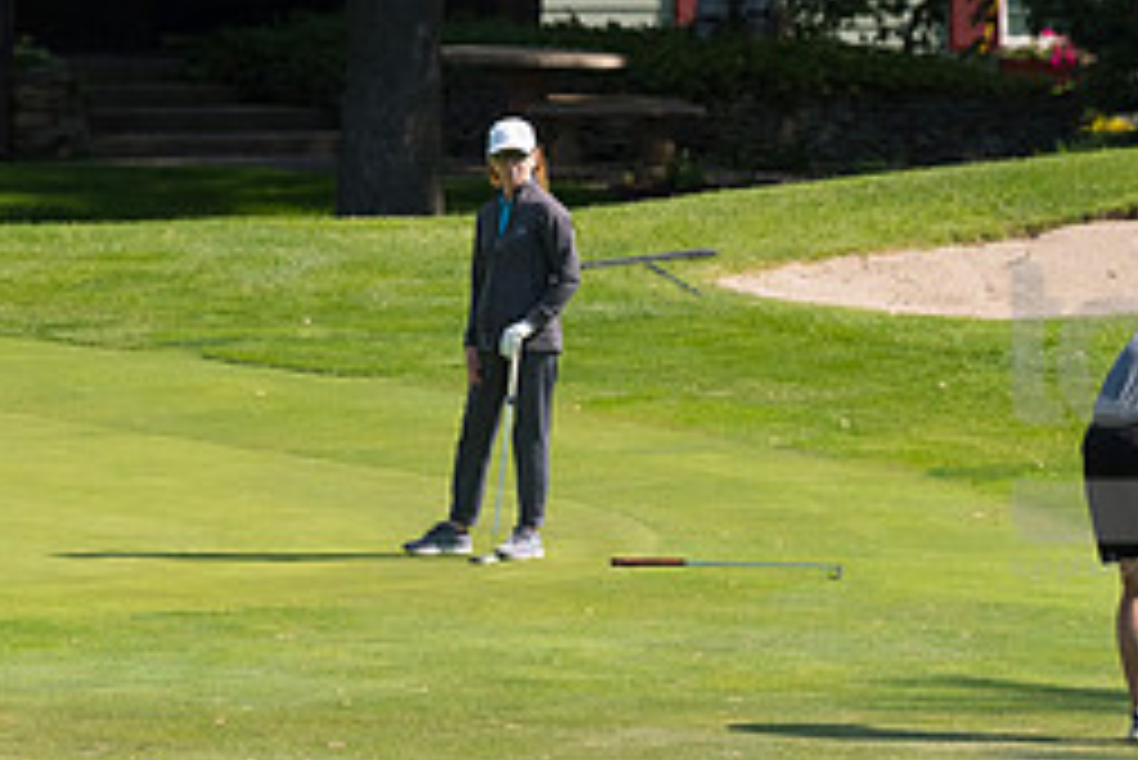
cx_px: 1147
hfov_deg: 3.0
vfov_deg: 2.0
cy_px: 423
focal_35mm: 687
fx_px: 21728
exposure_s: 1/1600
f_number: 5.6
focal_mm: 200
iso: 320
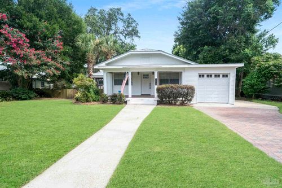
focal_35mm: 20
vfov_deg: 61.9
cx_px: 141
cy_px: 94
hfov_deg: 84.0
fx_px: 157
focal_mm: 20
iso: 3200
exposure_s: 1/1250
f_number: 10
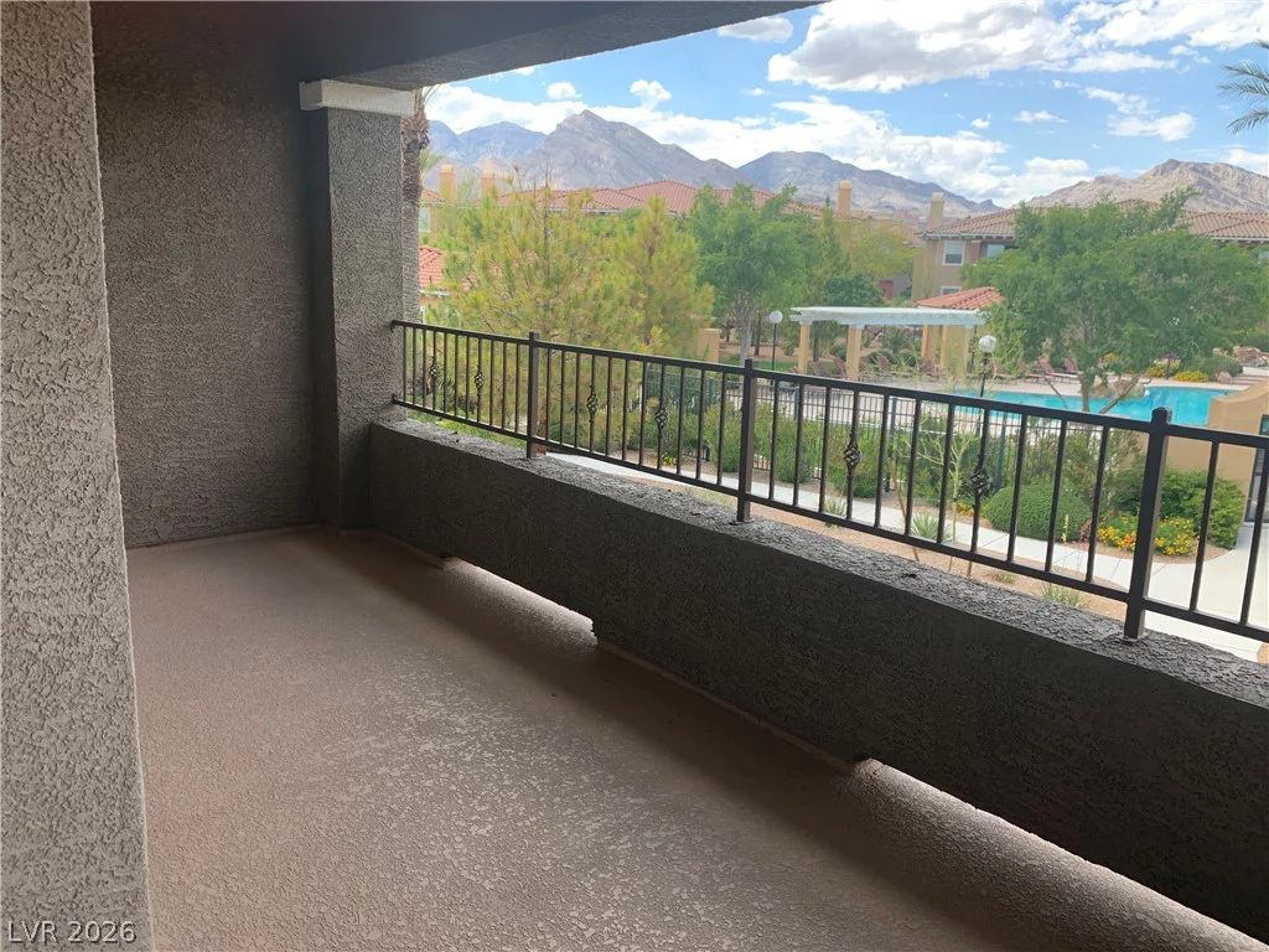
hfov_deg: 67.3
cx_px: 634
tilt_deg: -9.5
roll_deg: -1.6
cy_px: 476
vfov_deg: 53.1
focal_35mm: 26
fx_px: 953
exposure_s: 1/333
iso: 25
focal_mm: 4.25
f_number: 1.8
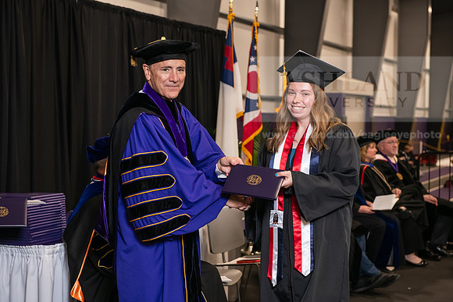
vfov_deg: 19.5
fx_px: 881
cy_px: 151
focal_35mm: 70
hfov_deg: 28.8
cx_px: 226
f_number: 5
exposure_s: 1/125
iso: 1600
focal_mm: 70
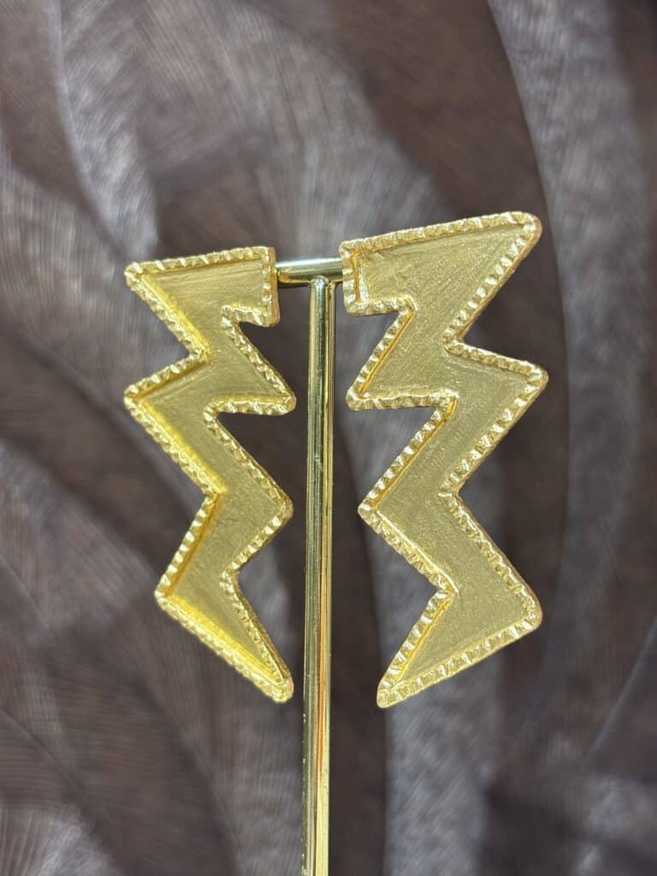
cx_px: 328
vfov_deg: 36.8
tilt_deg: +0.3
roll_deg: -1.9
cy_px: 438
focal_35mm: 52
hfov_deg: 28.0
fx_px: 1316
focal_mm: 5.96
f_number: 1.6
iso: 40
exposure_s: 1/50
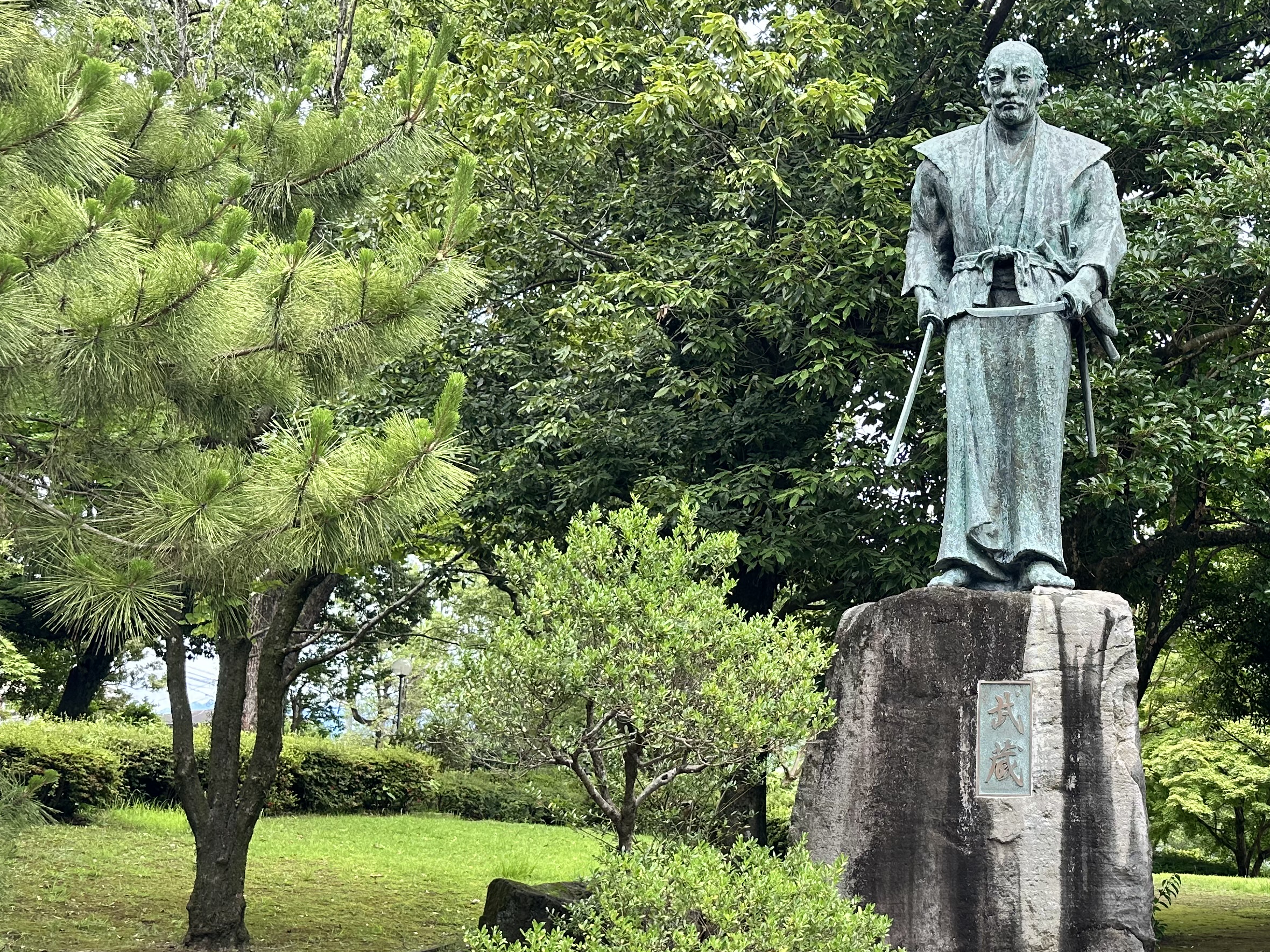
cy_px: 514
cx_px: 1020
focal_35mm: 41
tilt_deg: +8.4
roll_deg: +0.2
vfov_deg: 35.1
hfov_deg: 43.6
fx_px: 1504
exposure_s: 1/734
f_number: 1.78
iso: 80
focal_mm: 6.86
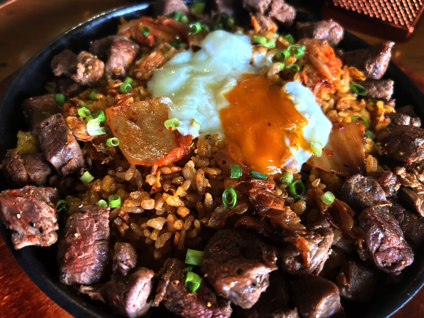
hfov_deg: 67.3
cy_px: 159
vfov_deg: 53.1
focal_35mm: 26
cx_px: 212
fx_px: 318
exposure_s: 1/51
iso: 500
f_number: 1.5
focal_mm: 5.7
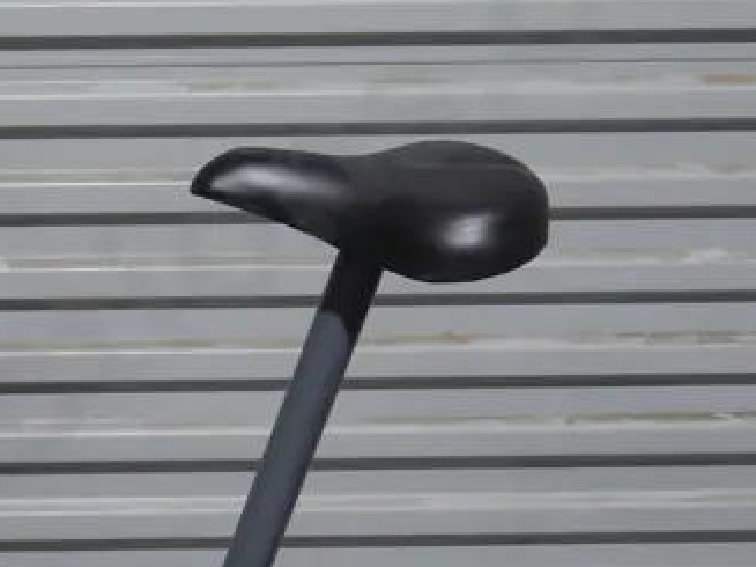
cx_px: -49
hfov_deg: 16.1
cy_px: 459
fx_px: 2598
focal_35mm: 119
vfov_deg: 12.4
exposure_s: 1/60
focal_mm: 19
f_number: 4.1
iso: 320
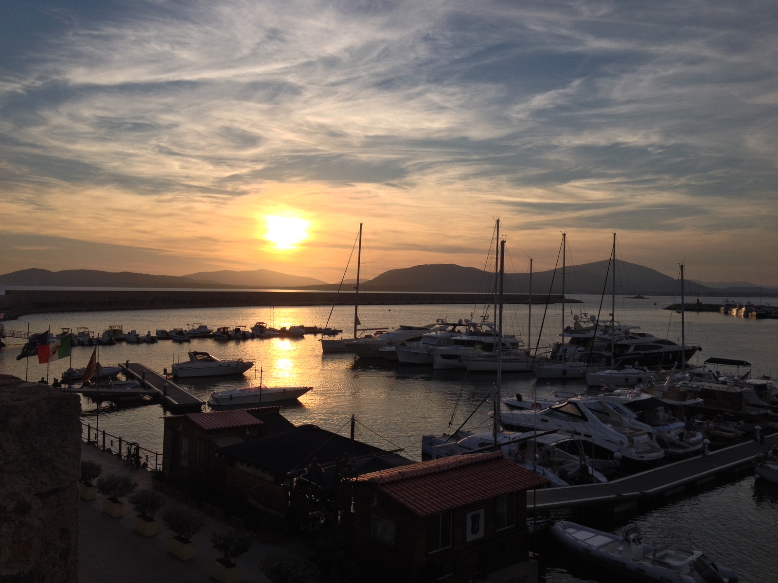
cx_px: 389
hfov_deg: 52.6
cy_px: 292
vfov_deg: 40.7
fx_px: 787
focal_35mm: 35
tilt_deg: -2.7
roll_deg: -0.1
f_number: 2.4
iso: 50
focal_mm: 4.28
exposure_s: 1/1842
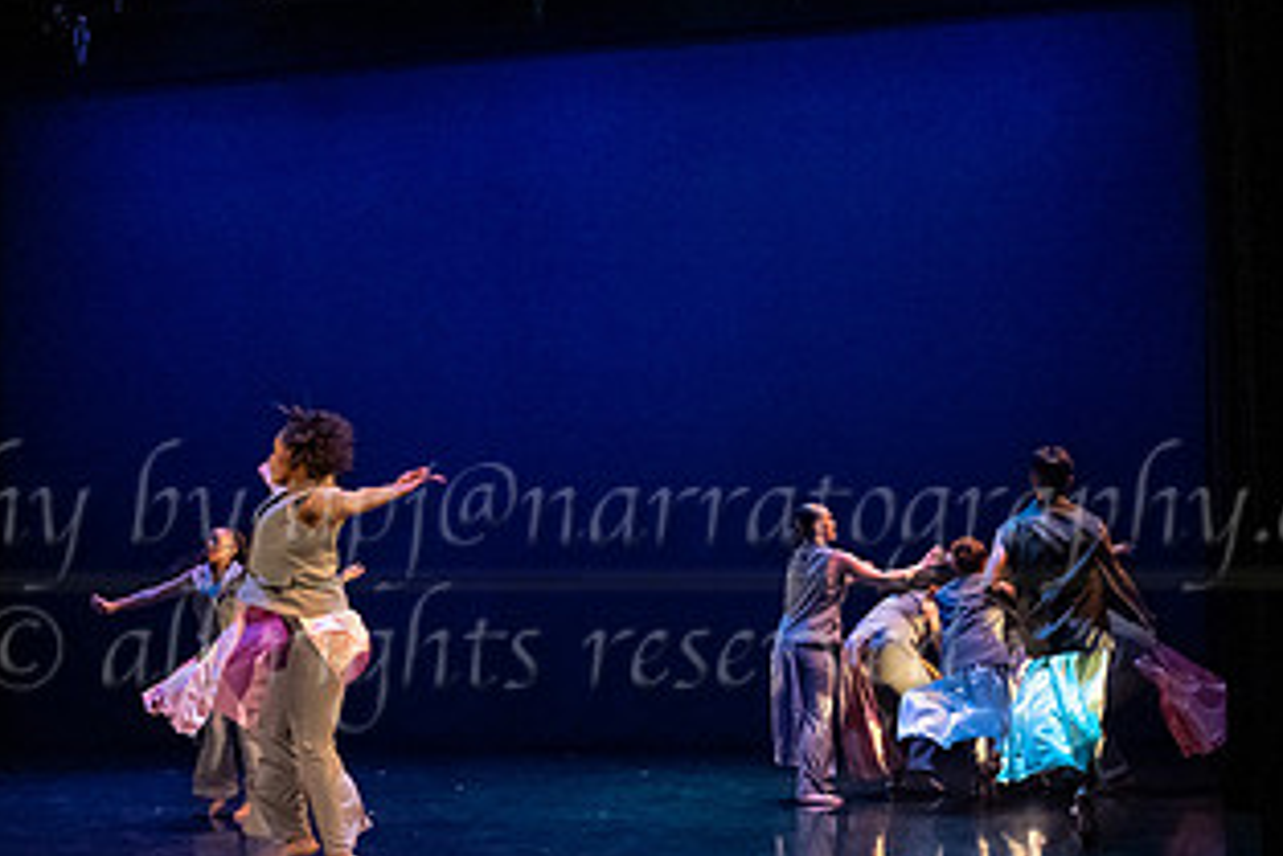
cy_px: 660
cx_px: 610
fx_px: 2139
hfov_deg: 33.4
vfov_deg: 22.4
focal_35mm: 60
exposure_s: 1/400
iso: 6400
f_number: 4
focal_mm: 28
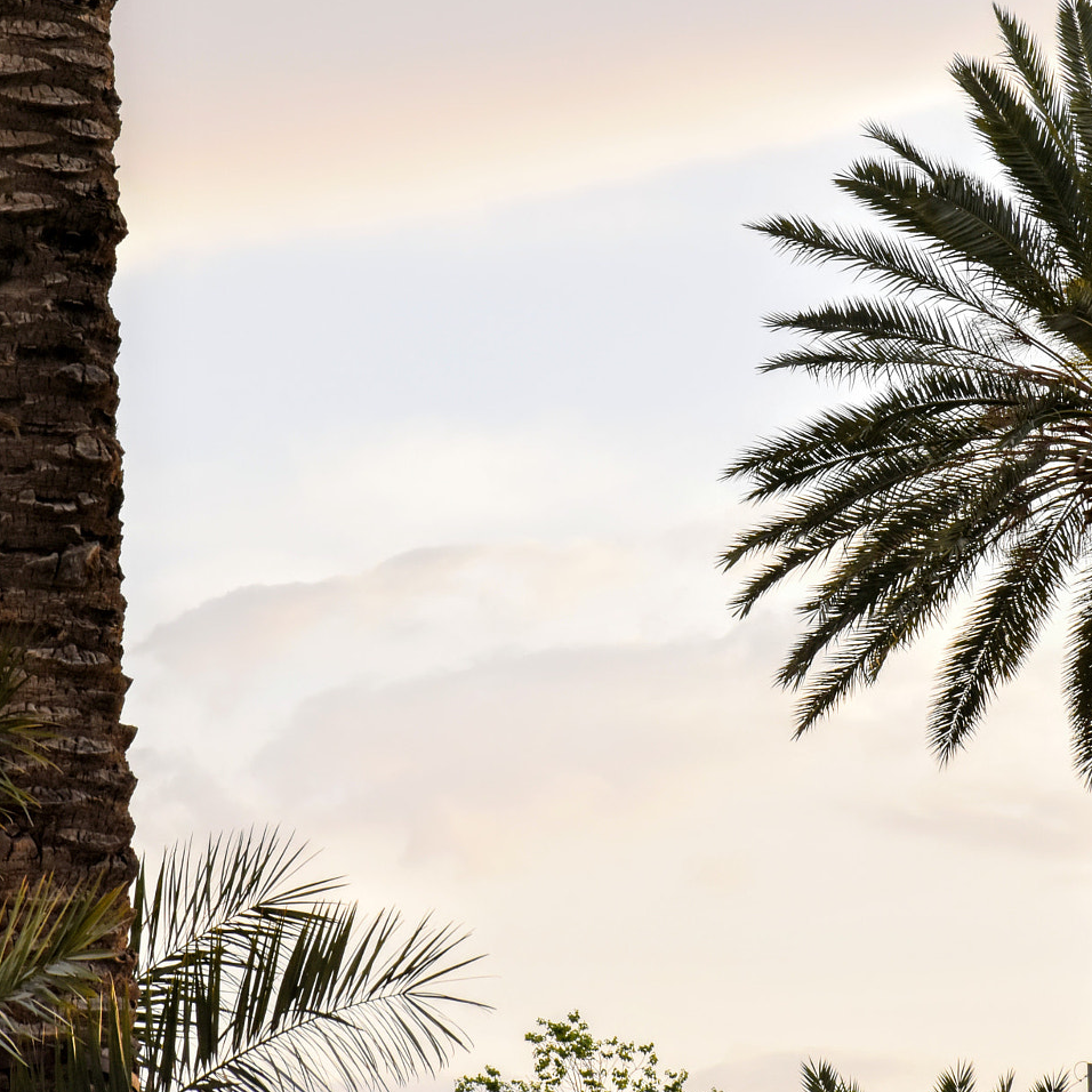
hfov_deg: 8.6
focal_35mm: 203
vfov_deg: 8.6
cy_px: 547
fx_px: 7235
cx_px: 587
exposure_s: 1/125
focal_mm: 95
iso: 640
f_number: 13
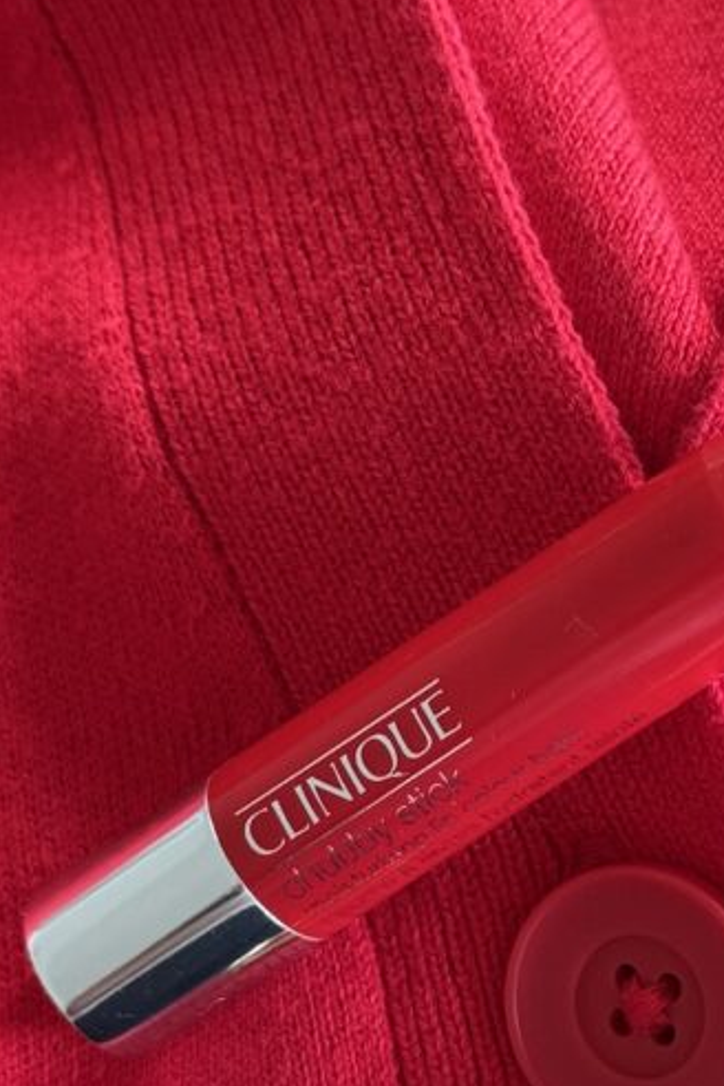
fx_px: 3137
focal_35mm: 104
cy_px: 671
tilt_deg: -82.3
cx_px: 722
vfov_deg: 19.6
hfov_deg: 13.0
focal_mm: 6.76
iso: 160
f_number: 1.78
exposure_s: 1/60
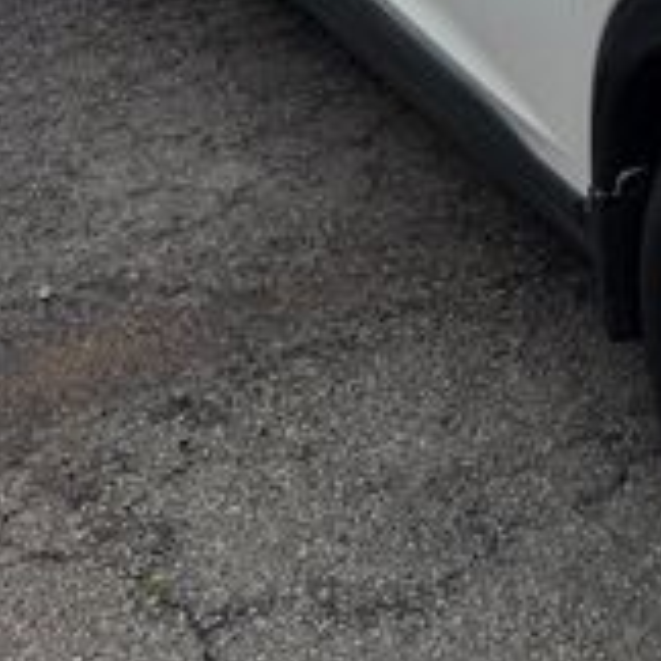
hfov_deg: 17.6
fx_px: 1815
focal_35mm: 84
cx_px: 1106
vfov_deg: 19.7
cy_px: -82
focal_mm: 6.76
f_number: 1.78
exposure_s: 1/2703
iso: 80
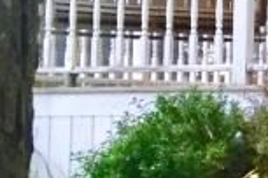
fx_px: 1504
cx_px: 841
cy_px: 16
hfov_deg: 8.4
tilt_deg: +5.8
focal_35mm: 202
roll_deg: -0.6
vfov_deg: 6.8
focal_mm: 4.15
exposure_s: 1/30
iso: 100
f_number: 2.2
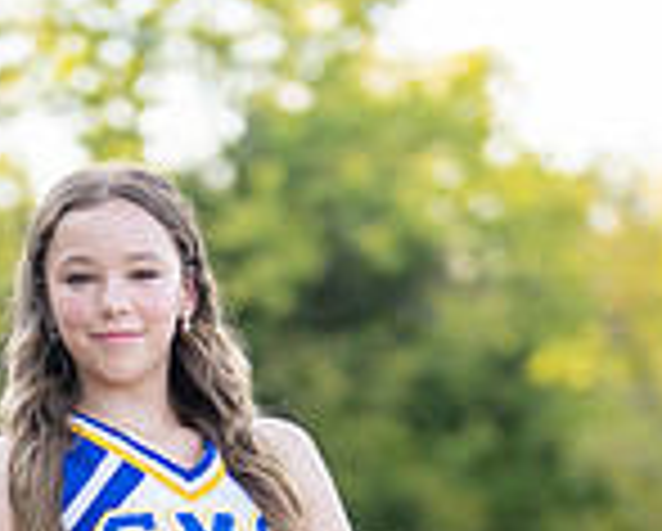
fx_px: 4218
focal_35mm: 215
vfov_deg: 7.1
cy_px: 879
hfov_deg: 9.0
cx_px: 194
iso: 100
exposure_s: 1/1000
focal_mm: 50
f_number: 1.2
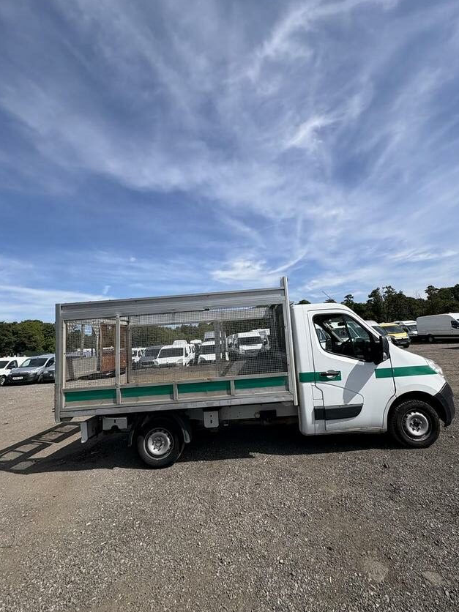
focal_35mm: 15
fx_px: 265
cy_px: 313
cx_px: 243
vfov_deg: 98.2
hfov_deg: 81.7
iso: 50
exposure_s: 1/2674
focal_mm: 2.22
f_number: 2.2
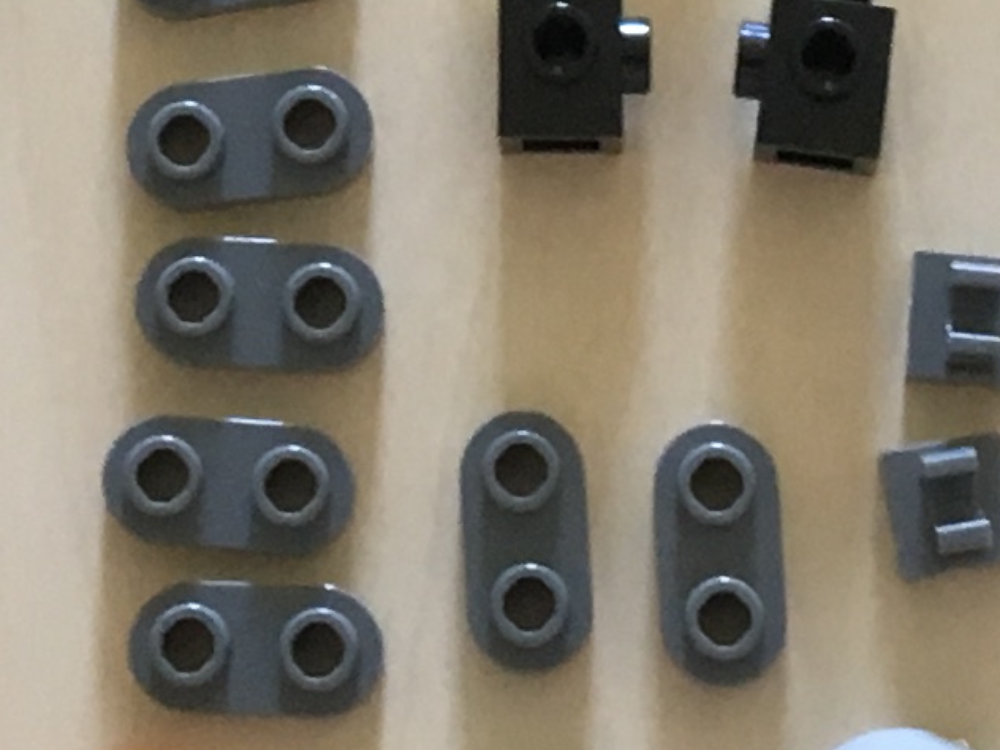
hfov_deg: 10.7
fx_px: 5344
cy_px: -763
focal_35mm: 185
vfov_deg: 7.7
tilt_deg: -73.5
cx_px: 467
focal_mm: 4.15
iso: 100
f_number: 2.2
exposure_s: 1/33
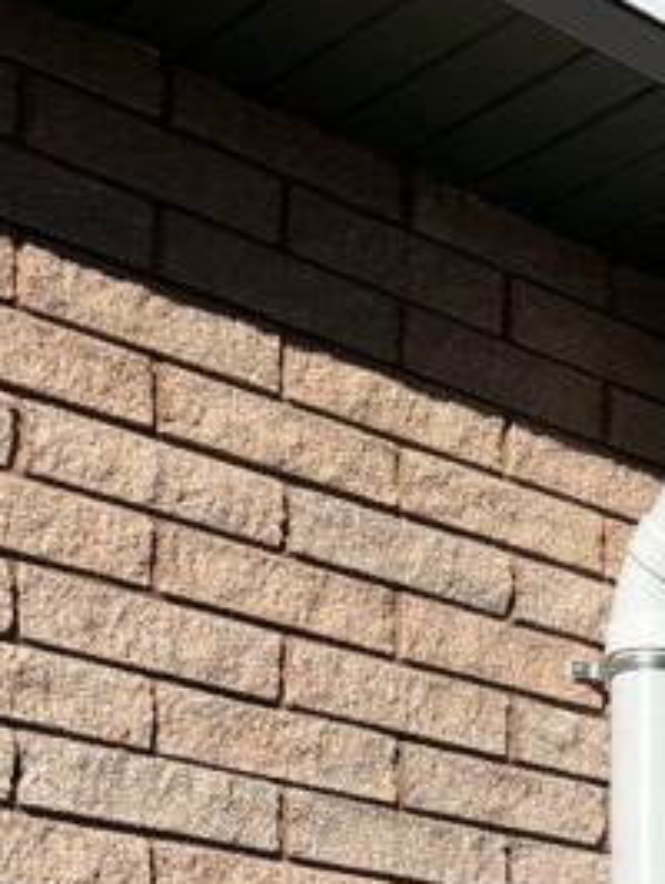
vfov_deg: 18.5
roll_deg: +1.8
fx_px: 2557
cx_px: 585
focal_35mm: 100
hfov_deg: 14.7
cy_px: 1080
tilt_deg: +5.7
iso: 50
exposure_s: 1/6993
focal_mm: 5.7
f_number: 1.5
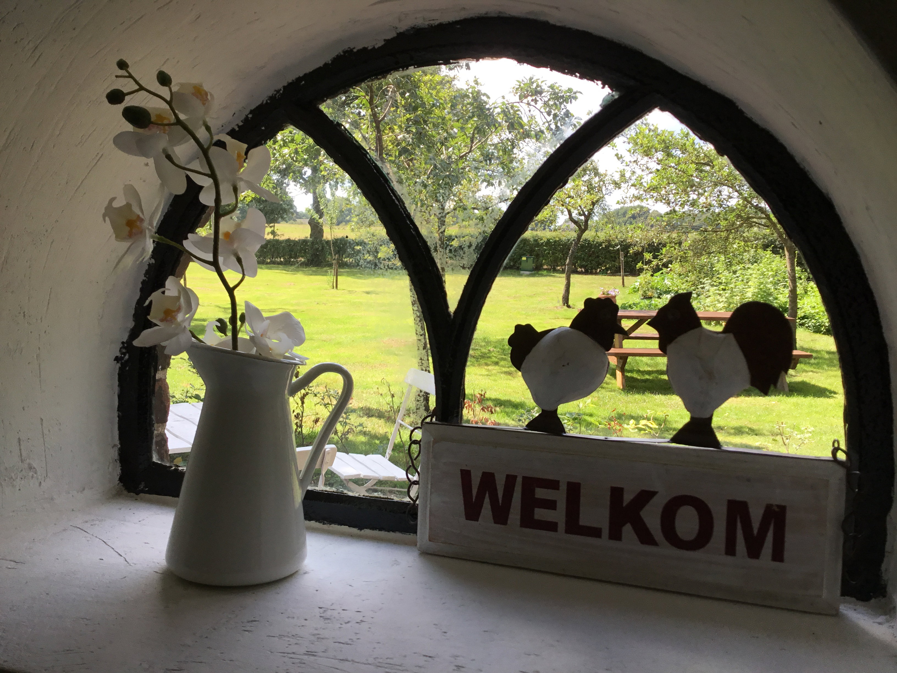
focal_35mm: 31
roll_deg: -0.3
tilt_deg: -7.3
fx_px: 803
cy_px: 336
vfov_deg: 45.4
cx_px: 448
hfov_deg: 58.4
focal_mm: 3.3
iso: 25
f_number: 2.4
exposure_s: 1/365
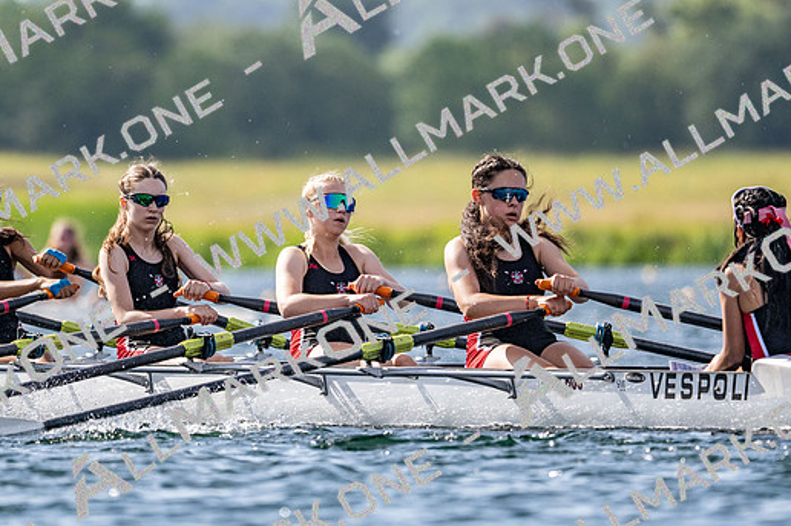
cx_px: 382
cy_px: 284
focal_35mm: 675
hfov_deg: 3.1
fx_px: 14817
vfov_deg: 2.0
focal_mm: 400
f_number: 4.5
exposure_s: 1/2500
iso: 250
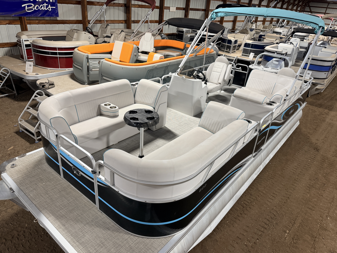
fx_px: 234
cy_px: 126
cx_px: 168
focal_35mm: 24
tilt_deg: -27.9
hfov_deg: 71.6
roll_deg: -5.0
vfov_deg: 56.8
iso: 200
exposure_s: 1/60
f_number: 1.78
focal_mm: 6.76
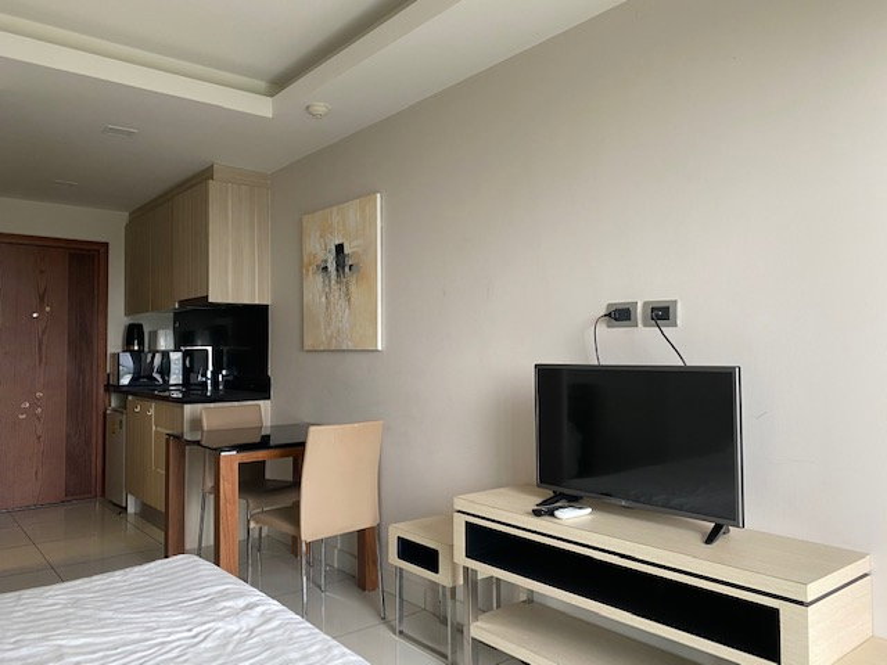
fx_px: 666
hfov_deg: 67.3
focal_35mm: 26
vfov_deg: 53.1
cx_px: 444
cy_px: 332
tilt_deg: +1.8
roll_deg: -0.5
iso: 125
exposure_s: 1/82
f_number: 1.8
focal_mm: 4.25
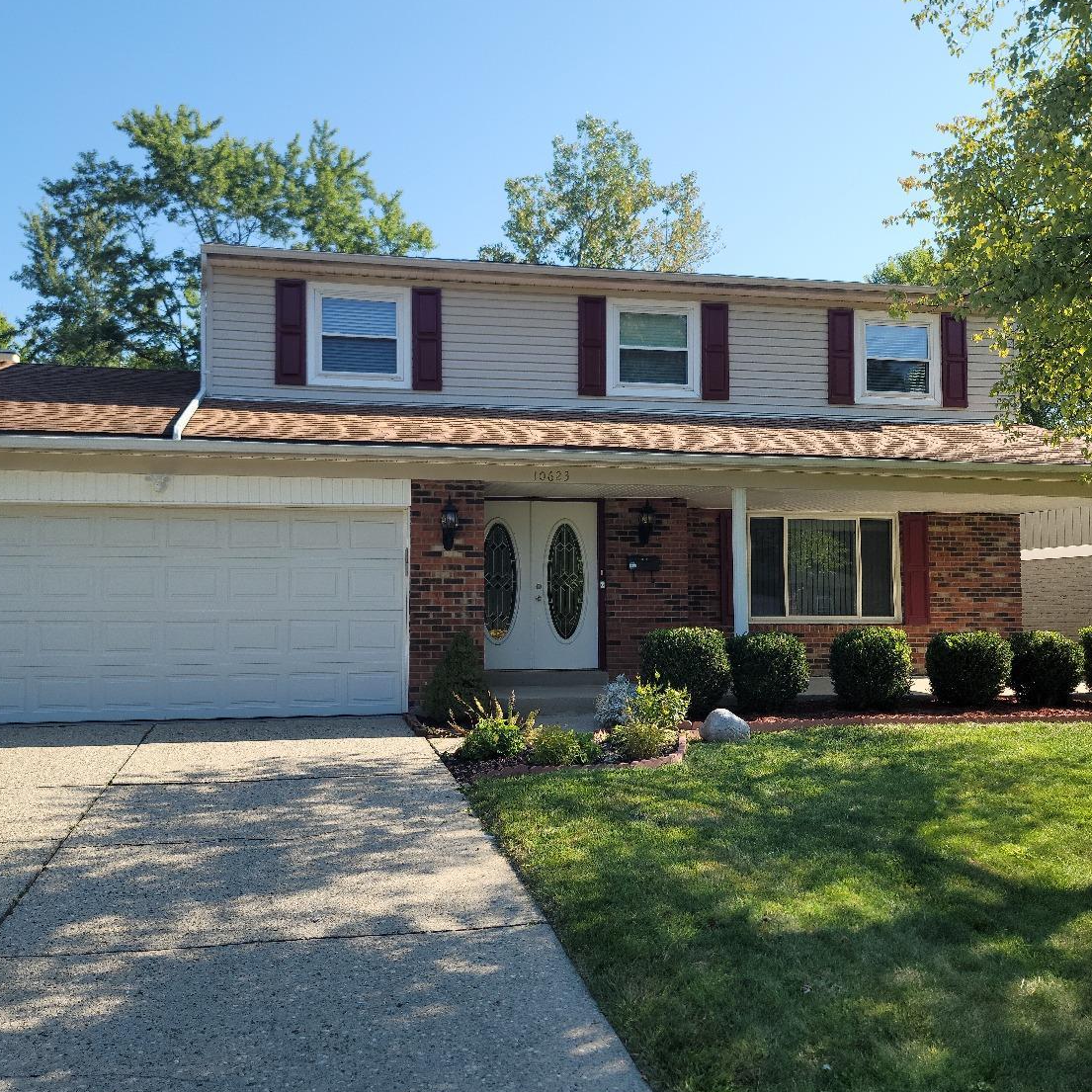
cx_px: 512
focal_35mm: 30
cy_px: 550
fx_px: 1071
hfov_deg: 54.0
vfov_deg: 54.0
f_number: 1.8
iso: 20
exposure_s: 1/492
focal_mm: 7
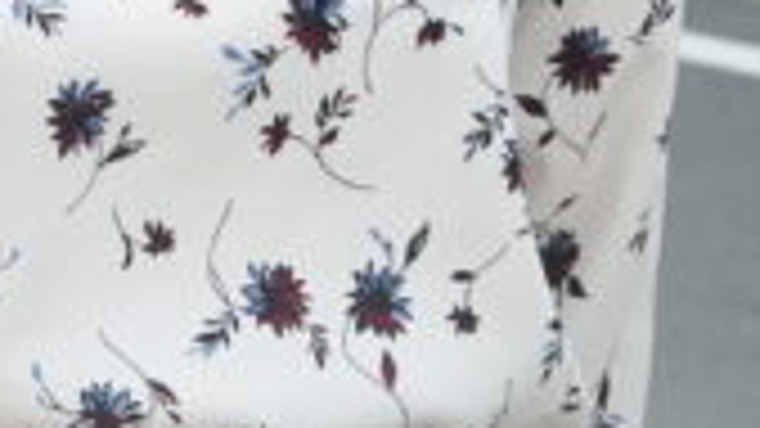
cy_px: -534
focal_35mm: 267
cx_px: 31
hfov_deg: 8.0
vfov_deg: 4.5
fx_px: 5380
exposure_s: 1/350
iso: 1250
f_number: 6.7
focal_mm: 28
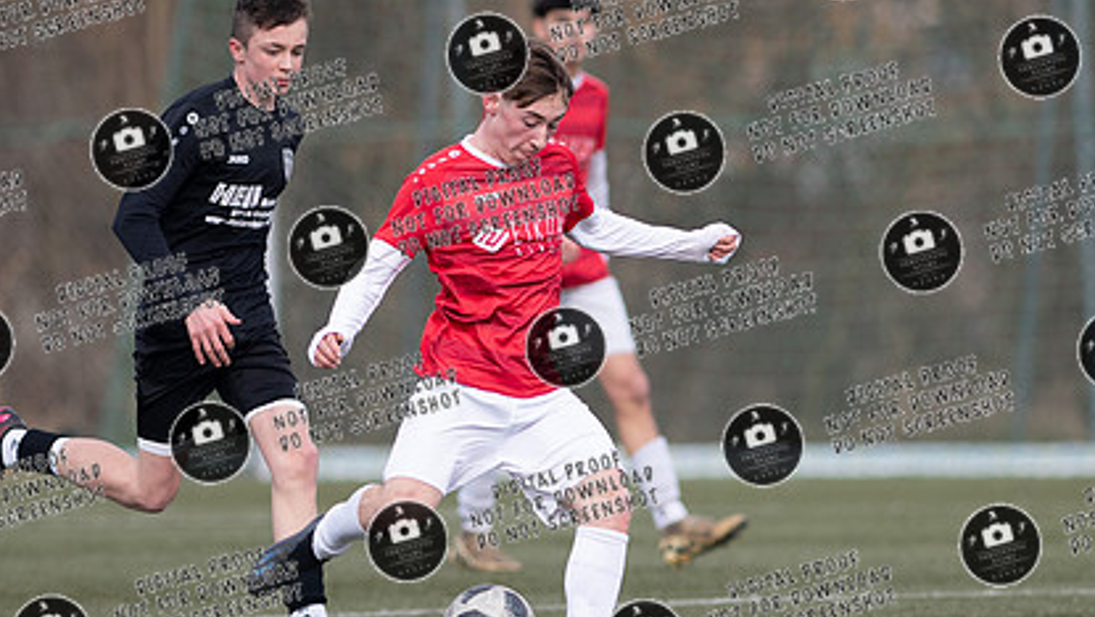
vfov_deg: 1.5
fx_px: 23503
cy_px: 350
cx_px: 627
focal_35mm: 809
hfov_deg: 2.7
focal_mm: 300
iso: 200
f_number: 3.2
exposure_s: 1/1600
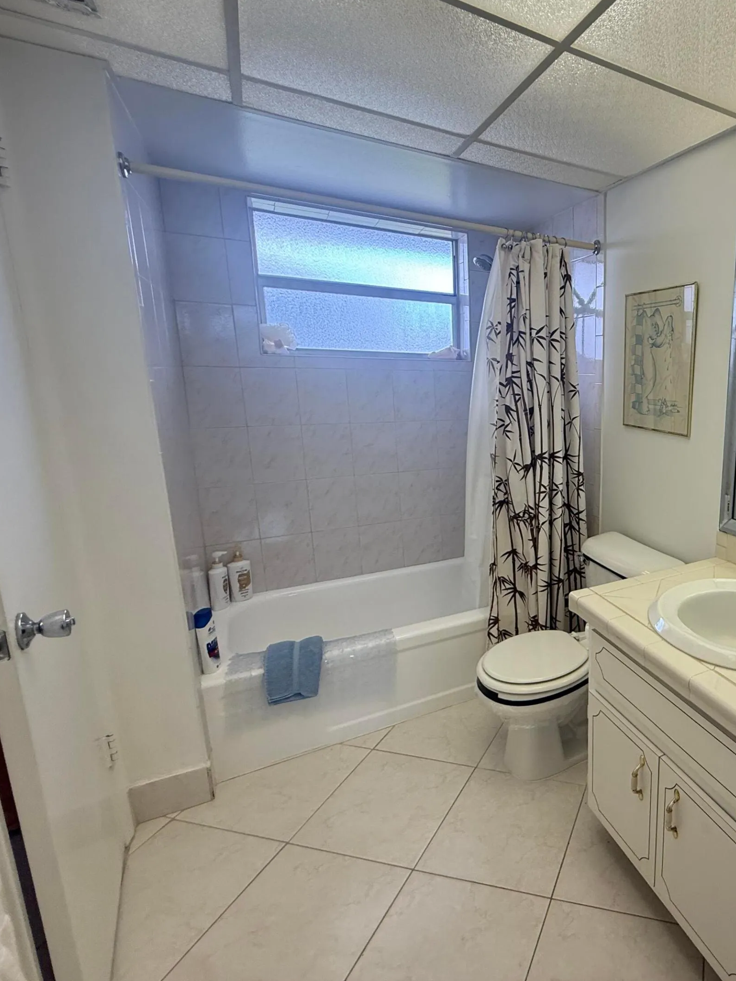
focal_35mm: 19
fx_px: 539
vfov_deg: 84.7
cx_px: 618
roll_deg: -1.7
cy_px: 483
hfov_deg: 61.3
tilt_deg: -11.1
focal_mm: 2.22
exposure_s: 1/120
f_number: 2.2
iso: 160
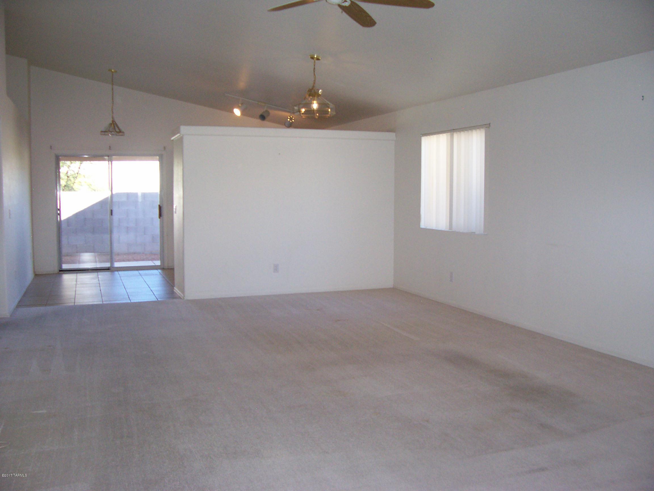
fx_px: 642
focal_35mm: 34
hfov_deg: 54.0
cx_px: 327
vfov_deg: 41.8
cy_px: 246
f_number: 2.7
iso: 140
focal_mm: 5.6
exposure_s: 1/112
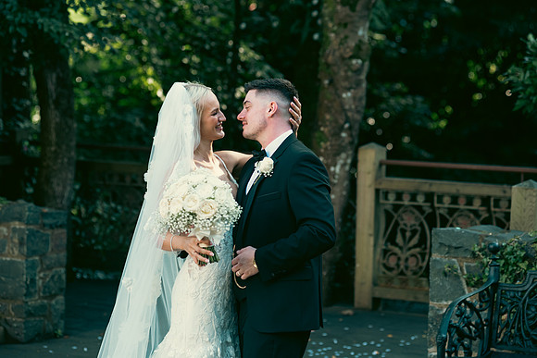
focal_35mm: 120
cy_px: 179
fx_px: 1790
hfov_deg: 17.1
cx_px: 268
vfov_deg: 11.4
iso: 200
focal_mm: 120
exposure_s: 1/200
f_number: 3.5
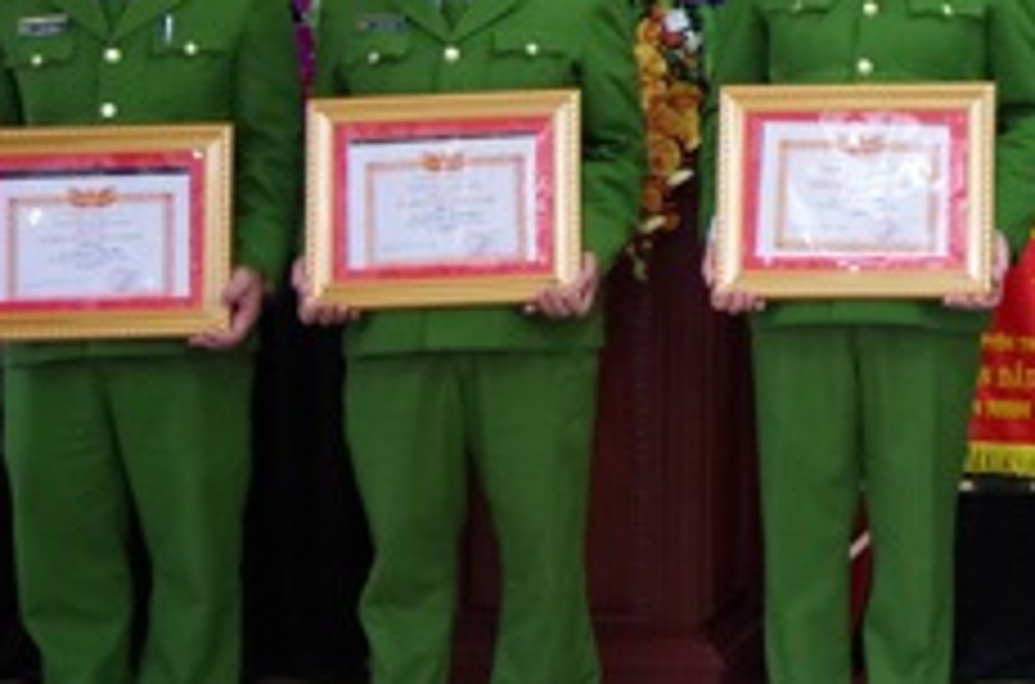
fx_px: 2867
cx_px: 1228
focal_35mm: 100
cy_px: 2
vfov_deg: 13.4
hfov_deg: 19.3
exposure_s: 1/50
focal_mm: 24
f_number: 4
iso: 3200
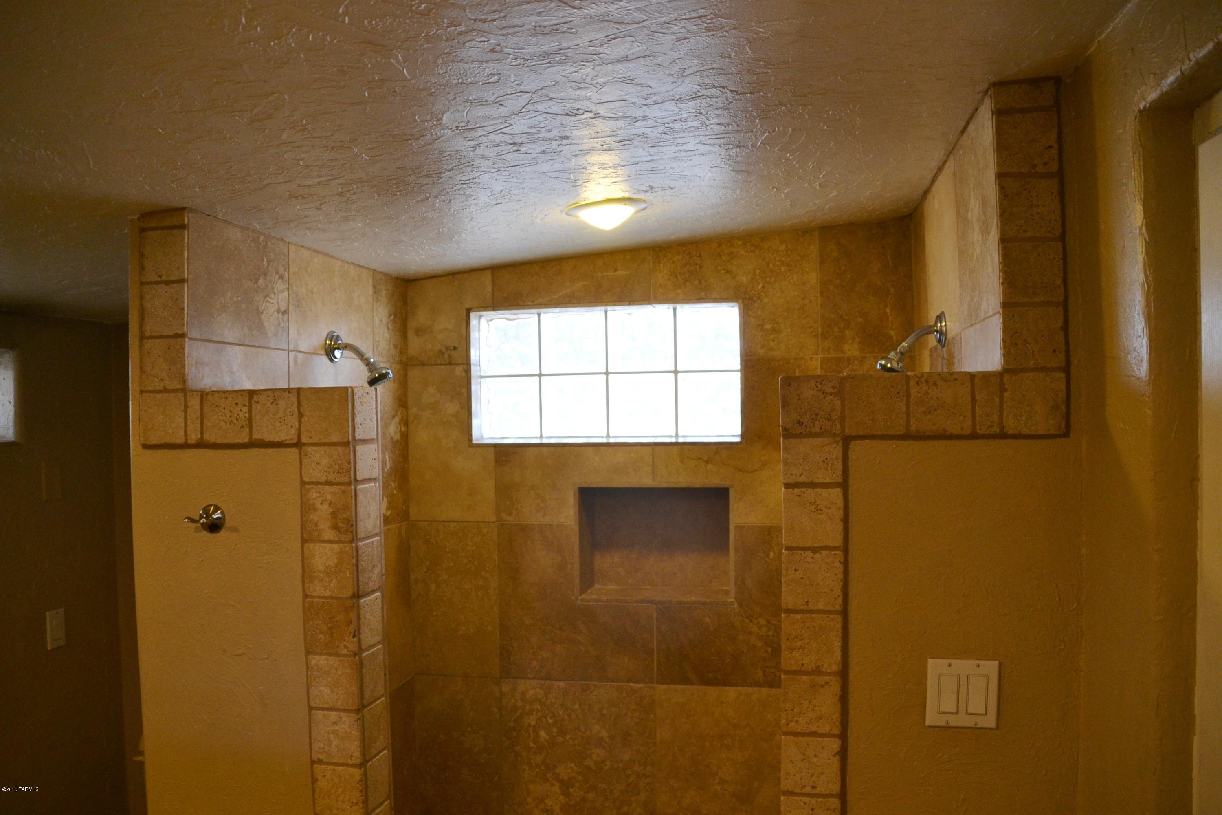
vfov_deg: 47.9
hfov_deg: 67.4
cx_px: 611
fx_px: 916
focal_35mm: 27
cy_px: 408
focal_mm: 18
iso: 640
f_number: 3.5
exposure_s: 1/60
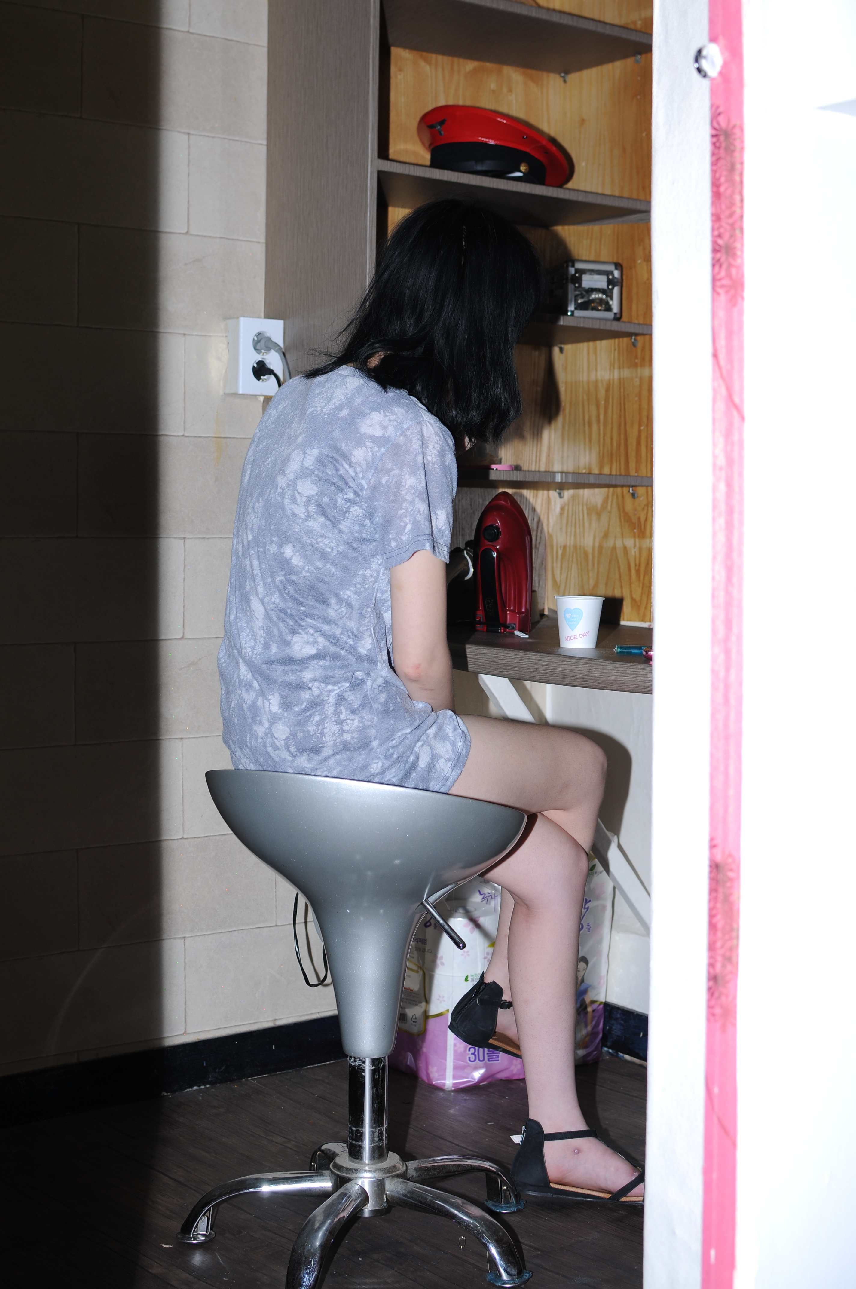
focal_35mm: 52
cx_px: 428
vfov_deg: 37.9
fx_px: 1877
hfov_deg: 25.7
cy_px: 644
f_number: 4
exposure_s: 1/250
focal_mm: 35
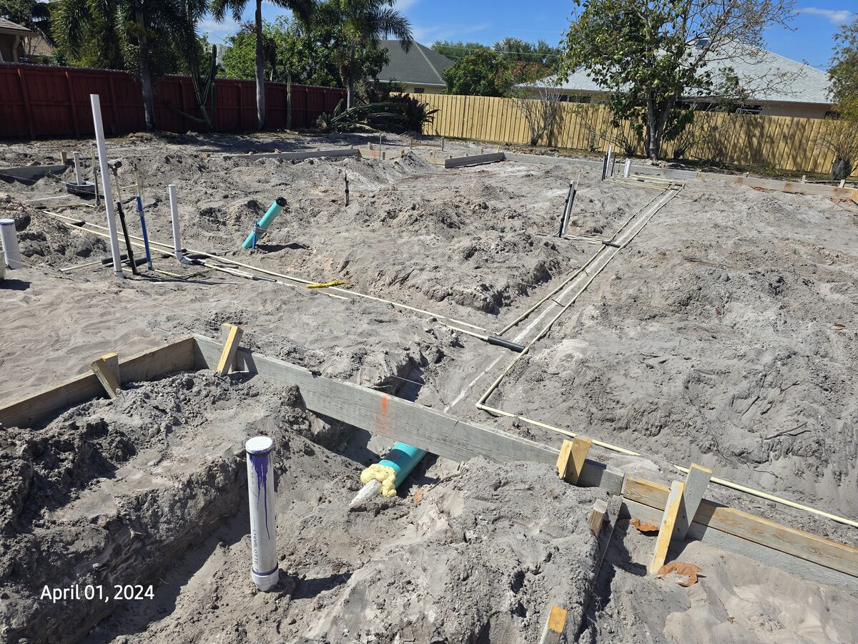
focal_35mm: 23
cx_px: 429
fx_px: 570
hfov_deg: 73.9
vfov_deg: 58.9
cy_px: 322
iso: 12
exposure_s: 1/1038
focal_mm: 6.3
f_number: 1.7
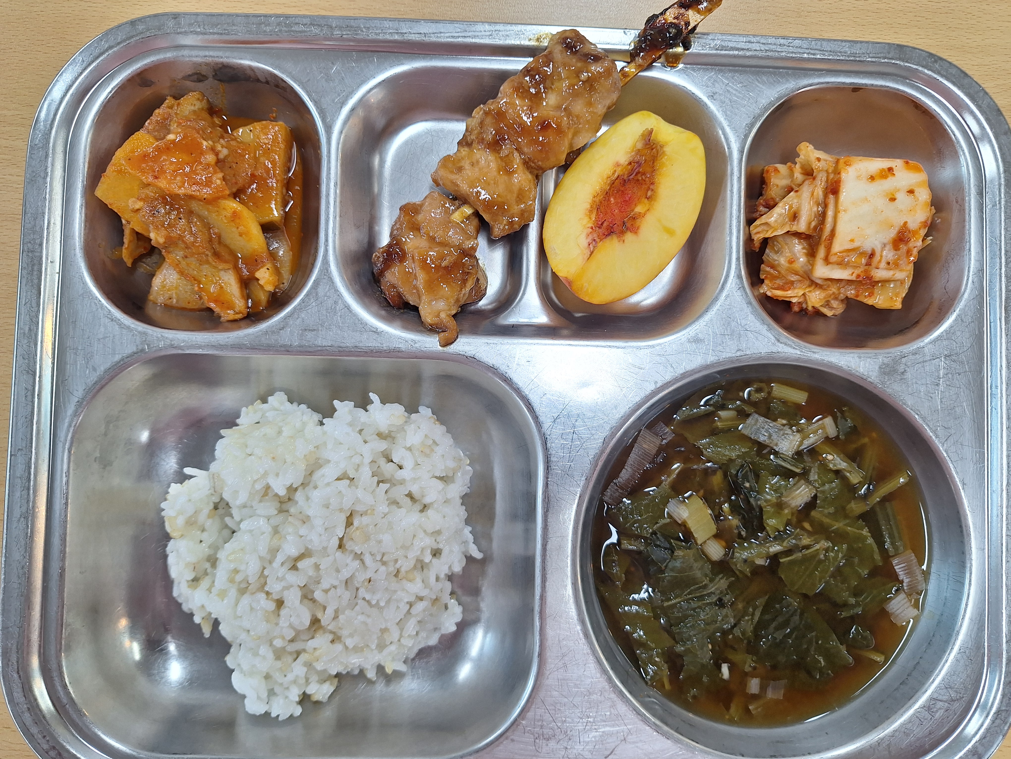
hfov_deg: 73.9
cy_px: 380
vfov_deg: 58.9
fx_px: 672
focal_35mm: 23
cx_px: 506
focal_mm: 5.54
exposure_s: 1/60
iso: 50
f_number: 1.8
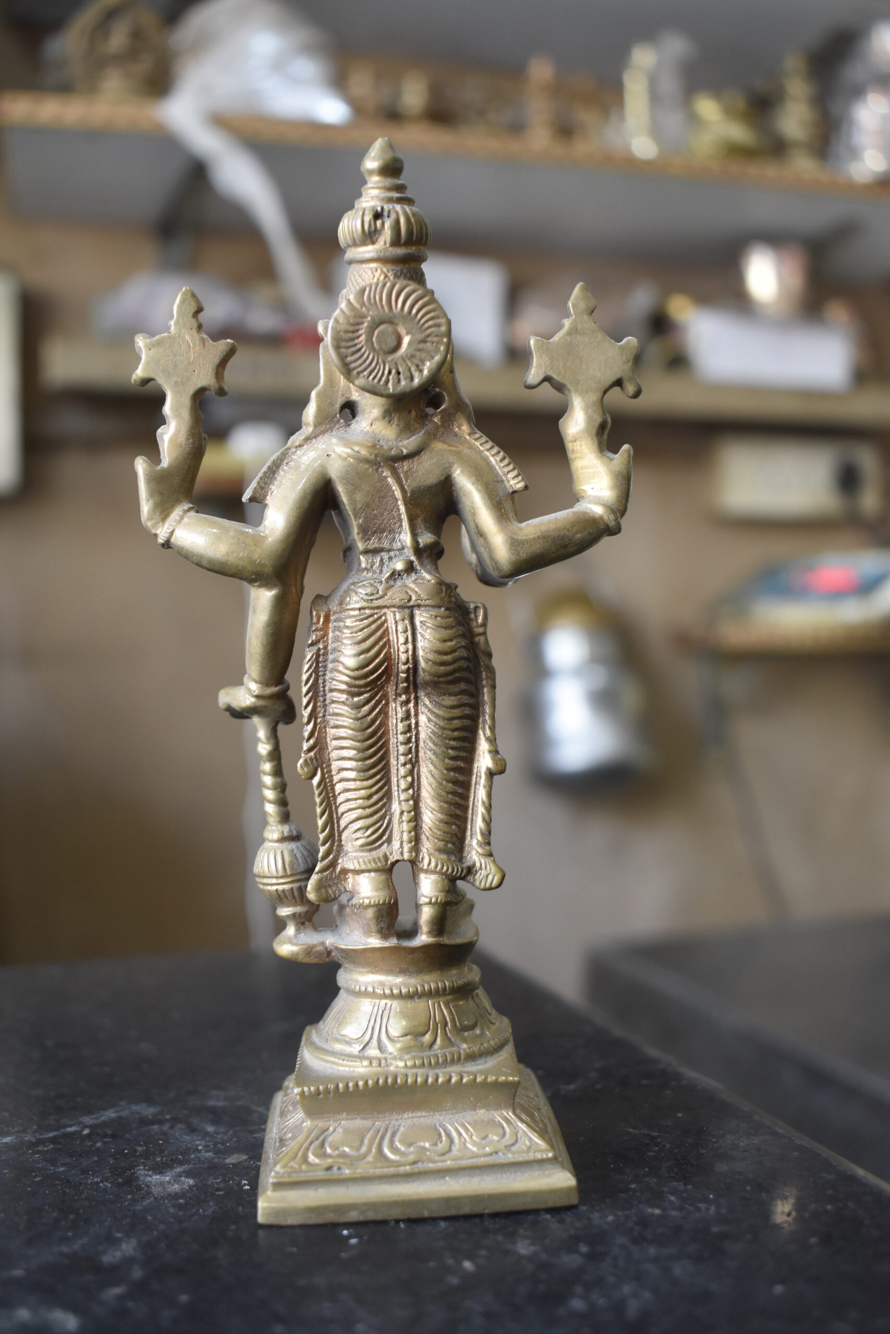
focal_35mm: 33
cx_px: 445
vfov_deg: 57.2
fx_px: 1223
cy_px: 667
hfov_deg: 40.0
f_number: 4
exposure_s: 1/60
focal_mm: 22
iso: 1000
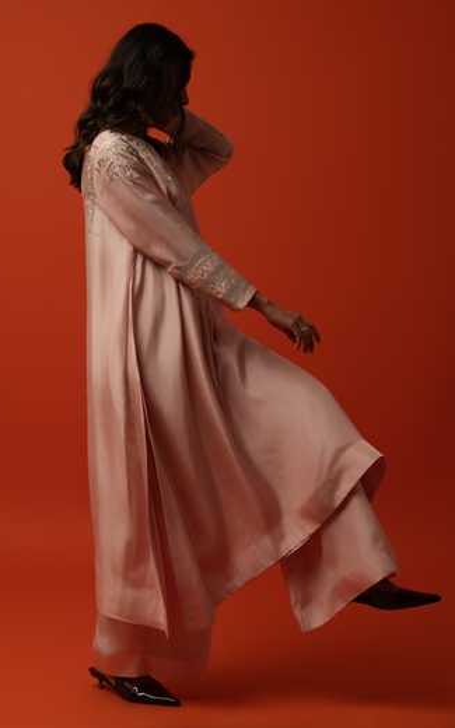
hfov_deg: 18.1
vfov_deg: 28.6
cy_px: 365
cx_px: 221
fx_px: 1429
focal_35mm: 72
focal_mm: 70
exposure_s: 1/125
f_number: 9
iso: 125
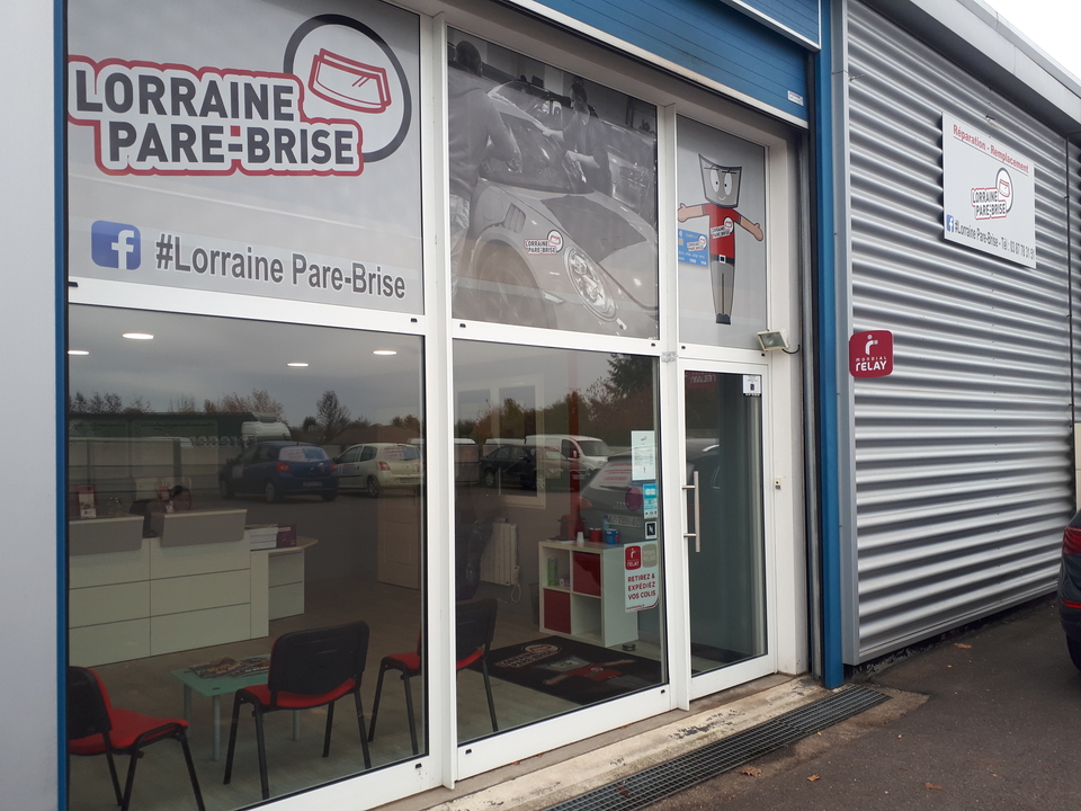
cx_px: 540
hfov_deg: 65.3
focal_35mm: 27
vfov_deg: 51.4
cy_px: 406
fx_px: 843
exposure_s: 1/127
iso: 40
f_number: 1.9
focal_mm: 3.6
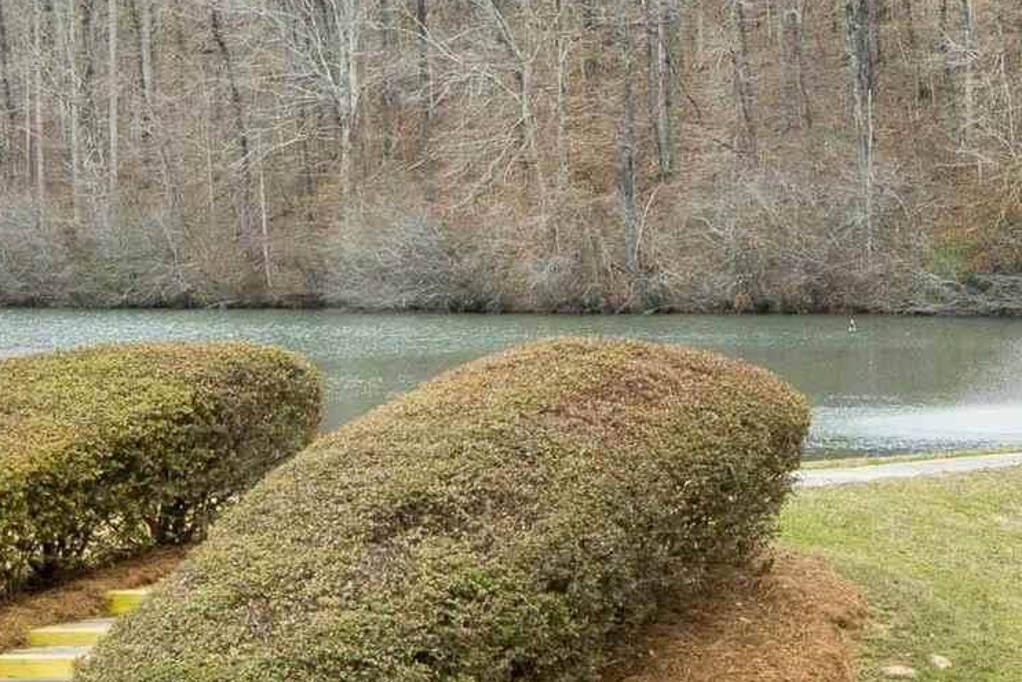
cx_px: 868
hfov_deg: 11.5
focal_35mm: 178
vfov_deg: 7.7
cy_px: 29
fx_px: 5054
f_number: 14
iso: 320
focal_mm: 29
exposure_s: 1/125
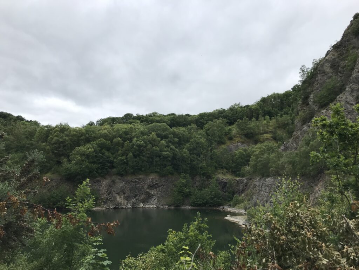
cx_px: 180
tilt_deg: +9.7
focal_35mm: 28
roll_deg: -0.4
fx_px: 290
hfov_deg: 63.4
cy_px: 135
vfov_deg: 49.7
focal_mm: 3.99
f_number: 1.8
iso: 20
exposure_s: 1/1953
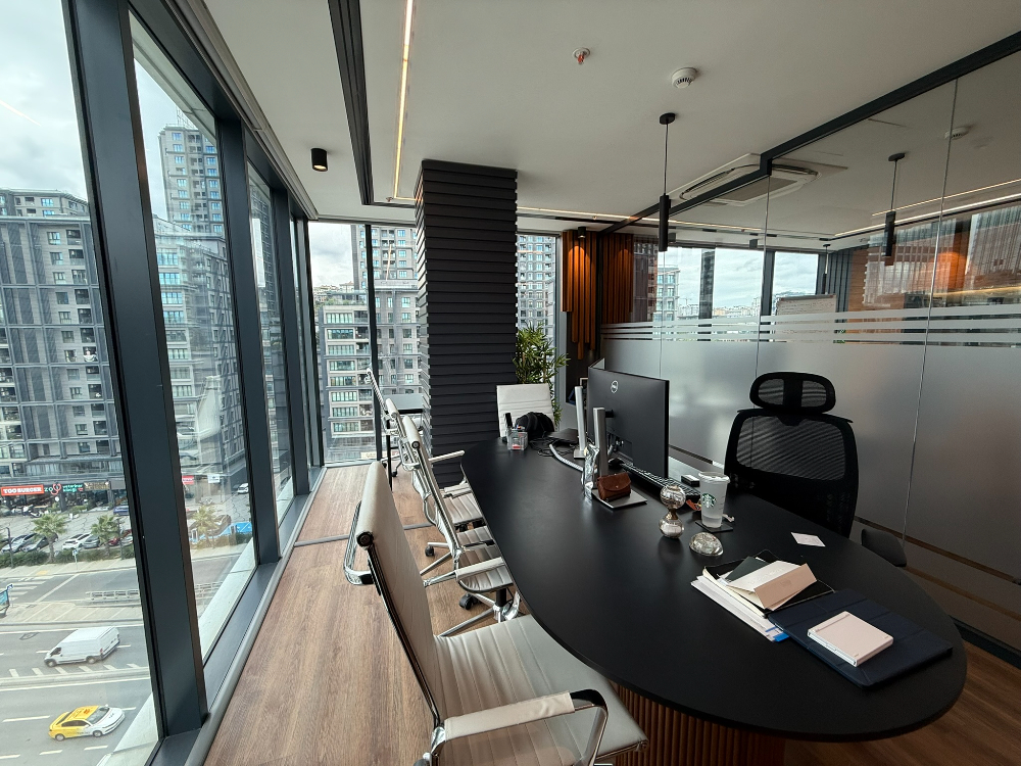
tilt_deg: -7.7
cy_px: 383
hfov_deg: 102.1
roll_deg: +1.0
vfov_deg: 85.7
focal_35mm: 14
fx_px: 413
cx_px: 510
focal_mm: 2.22
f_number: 2.2
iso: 64
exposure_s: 1/129
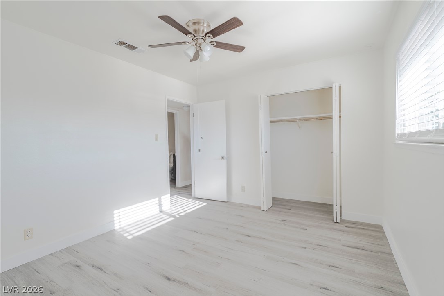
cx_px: 222
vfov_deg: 73.7
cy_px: 148
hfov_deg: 96.7
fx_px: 197
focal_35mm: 16
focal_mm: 16
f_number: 8
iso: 640
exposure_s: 1/125
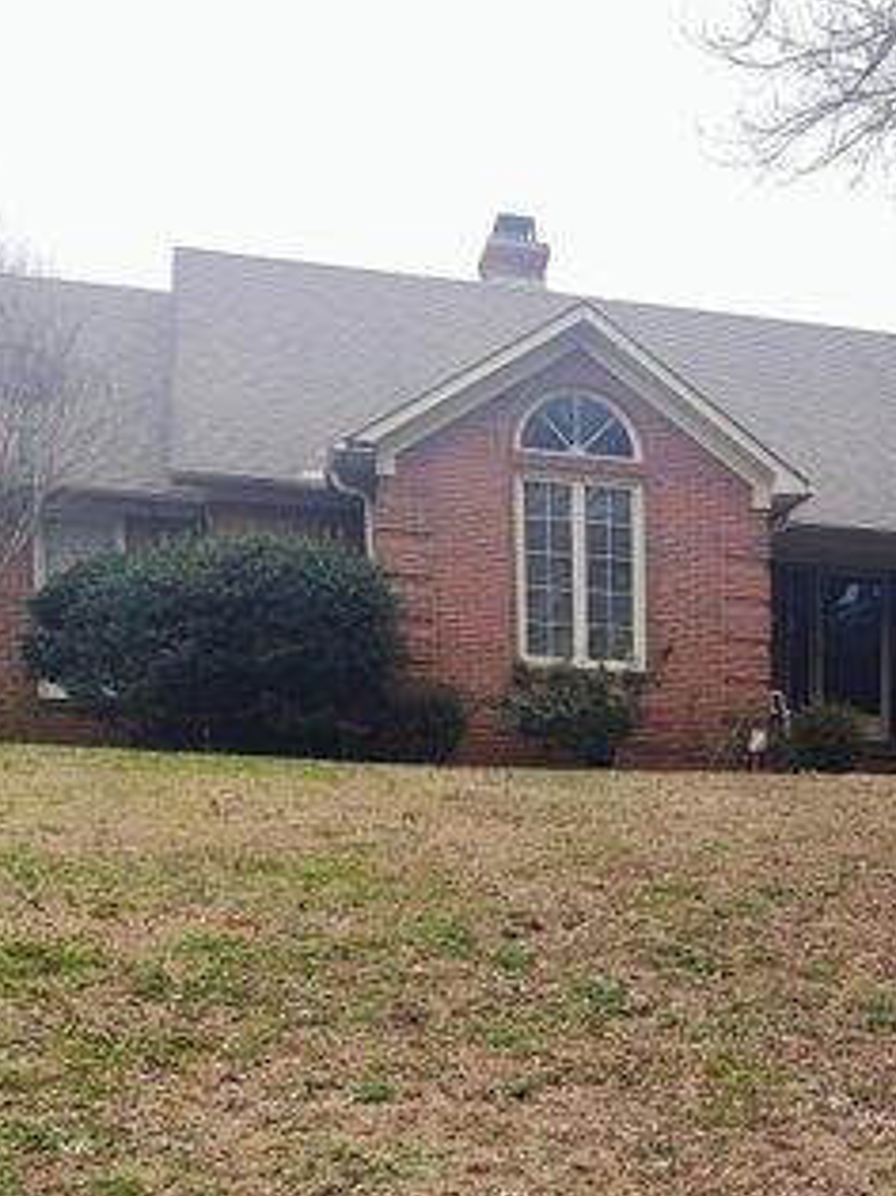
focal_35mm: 53
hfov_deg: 26.1
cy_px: 1073
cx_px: 888
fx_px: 1830
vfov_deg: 34.2
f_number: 1.7
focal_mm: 4.71
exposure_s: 1/339
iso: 100
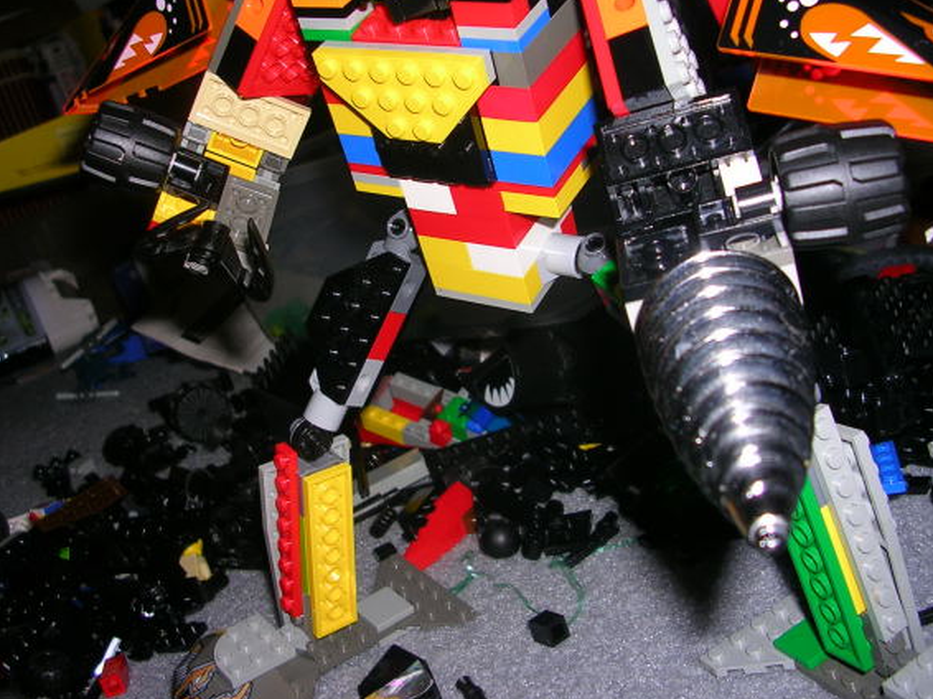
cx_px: 471
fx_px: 1158
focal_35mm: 43
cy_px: 310
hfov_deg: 43.9
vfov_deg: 33.5
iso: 50
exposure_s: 1/60.1
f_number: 2.8
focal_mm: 5.8
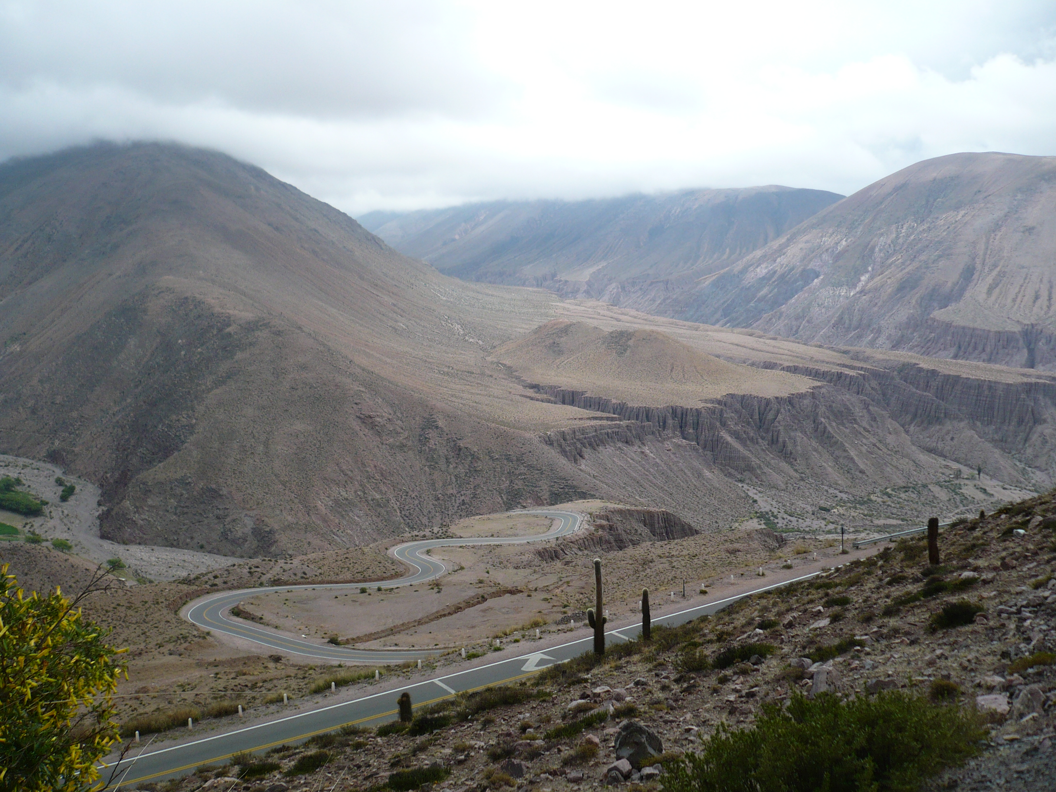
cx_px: 528
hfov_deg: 52.6
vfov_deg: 40.7
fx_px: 1068
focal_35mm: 35
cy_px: 396
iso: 100
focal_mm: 5.8
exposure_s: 1/200
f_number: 2.8
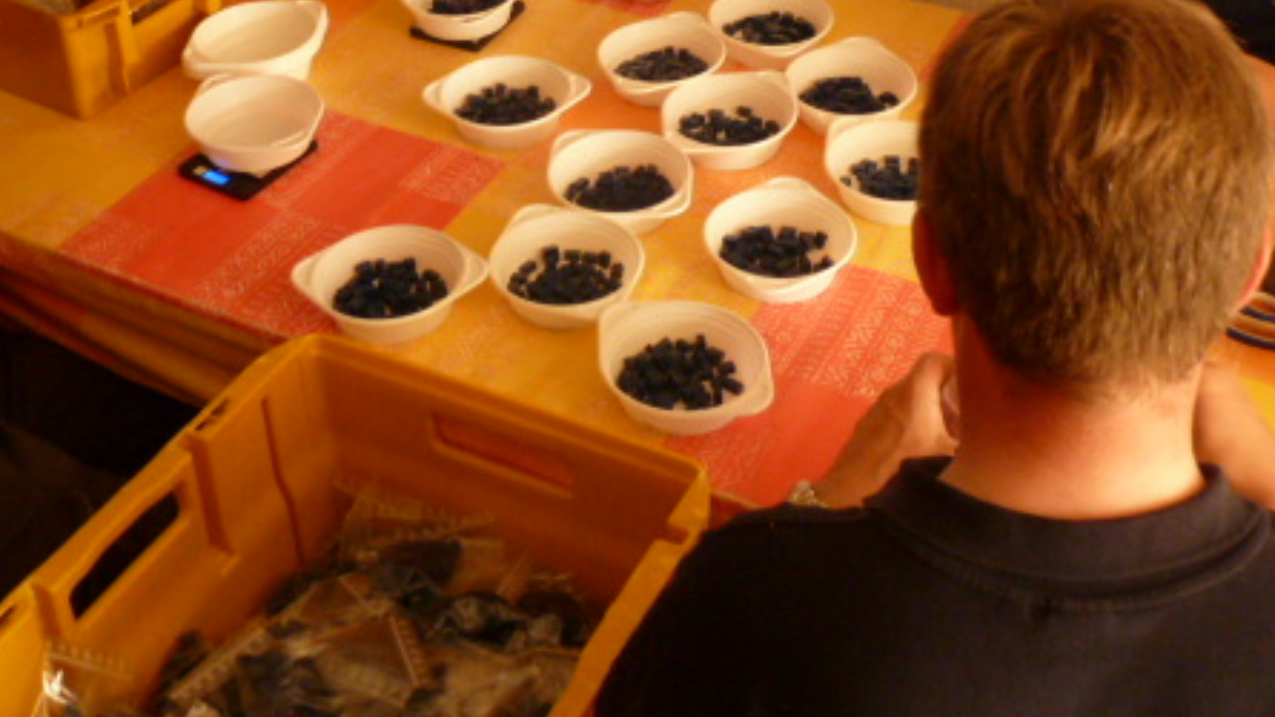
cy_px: 63
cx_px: 627
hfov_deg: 43.7
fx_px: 1588
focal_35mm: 47
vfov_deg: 24.6
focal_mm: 5
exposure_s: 1/13
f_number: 3.4
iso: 400
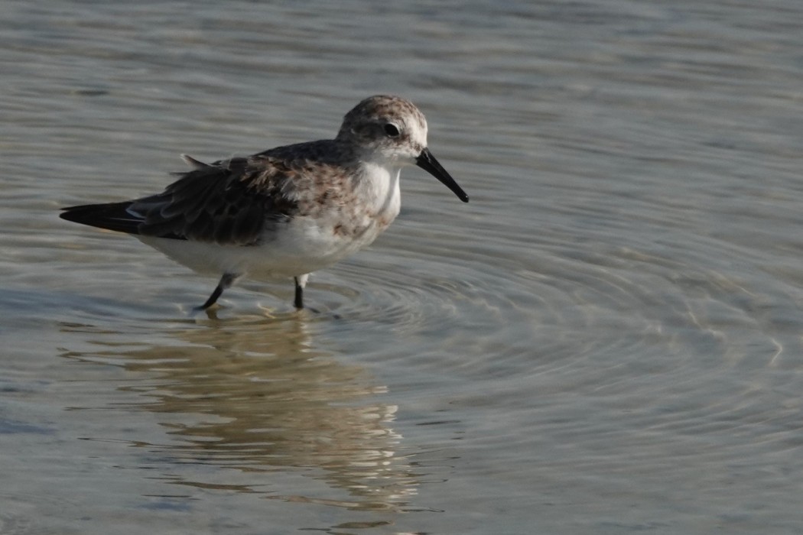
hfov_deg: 3.5
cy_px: 268
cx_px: 402
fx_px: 13070
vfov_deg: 2.3
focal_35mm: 586
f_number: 7.1
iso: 100
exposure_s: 1/500
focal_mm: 214.72
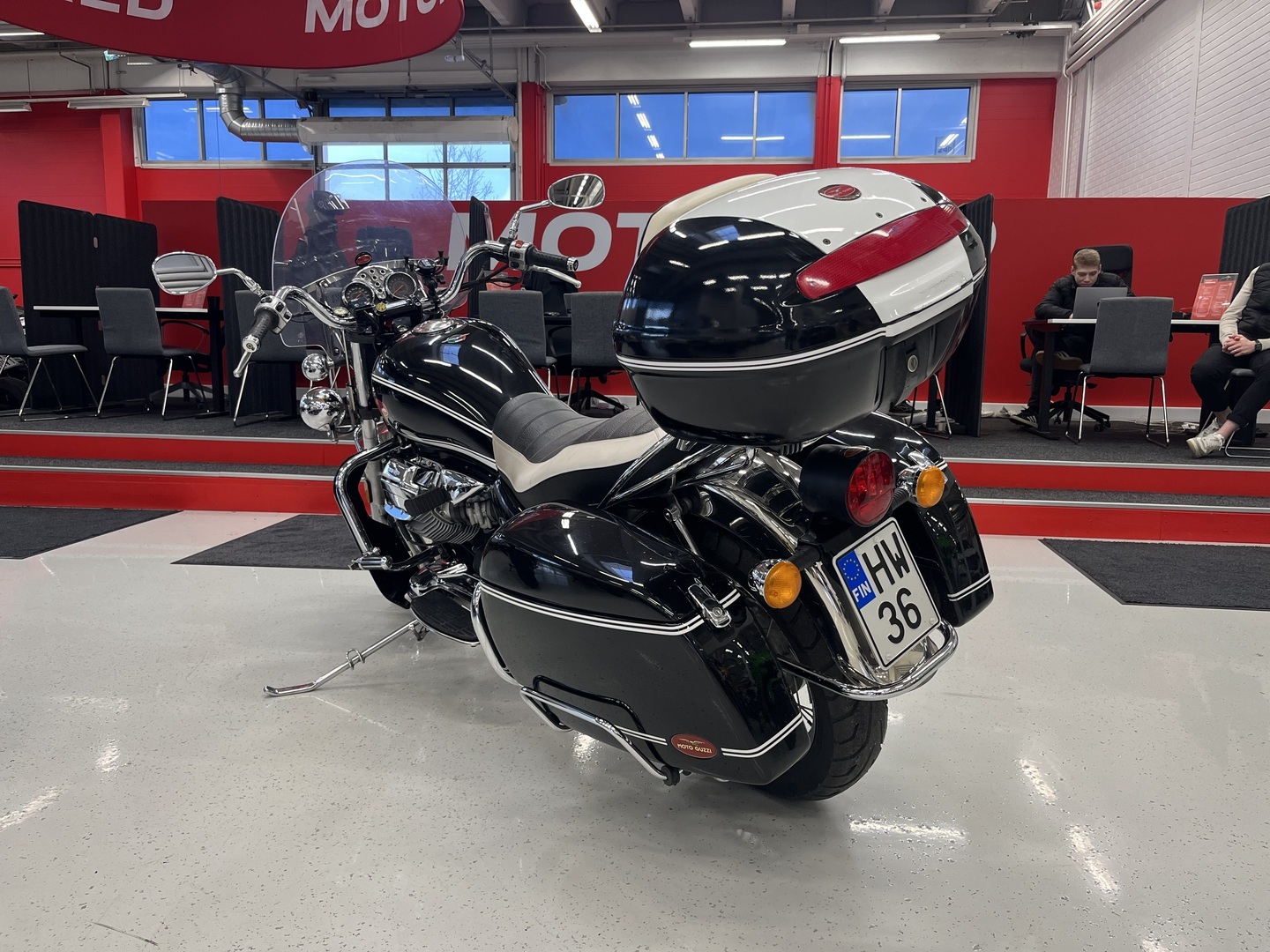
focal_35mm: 26
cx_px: 635
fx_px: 954
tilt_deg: -9.0
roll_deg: -1.2
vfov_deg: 53.1
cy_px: 476
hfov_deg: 67.3
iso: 125
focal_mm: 5.1
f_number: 1.6
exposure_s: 1/100
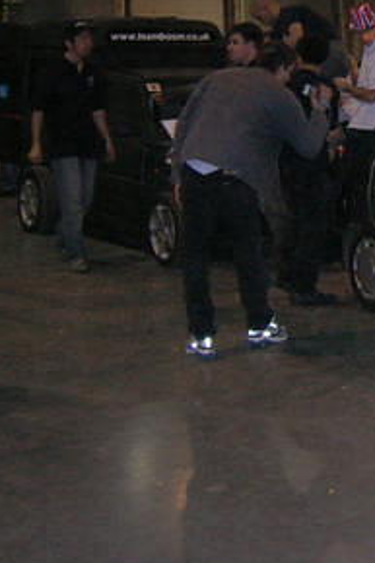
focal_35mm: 78
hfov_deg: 16.7
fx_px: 1220
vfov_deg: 25.8
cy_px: 169
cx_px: 451
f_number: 2.9
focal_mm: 5.7
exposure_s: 1/60.1
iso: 200
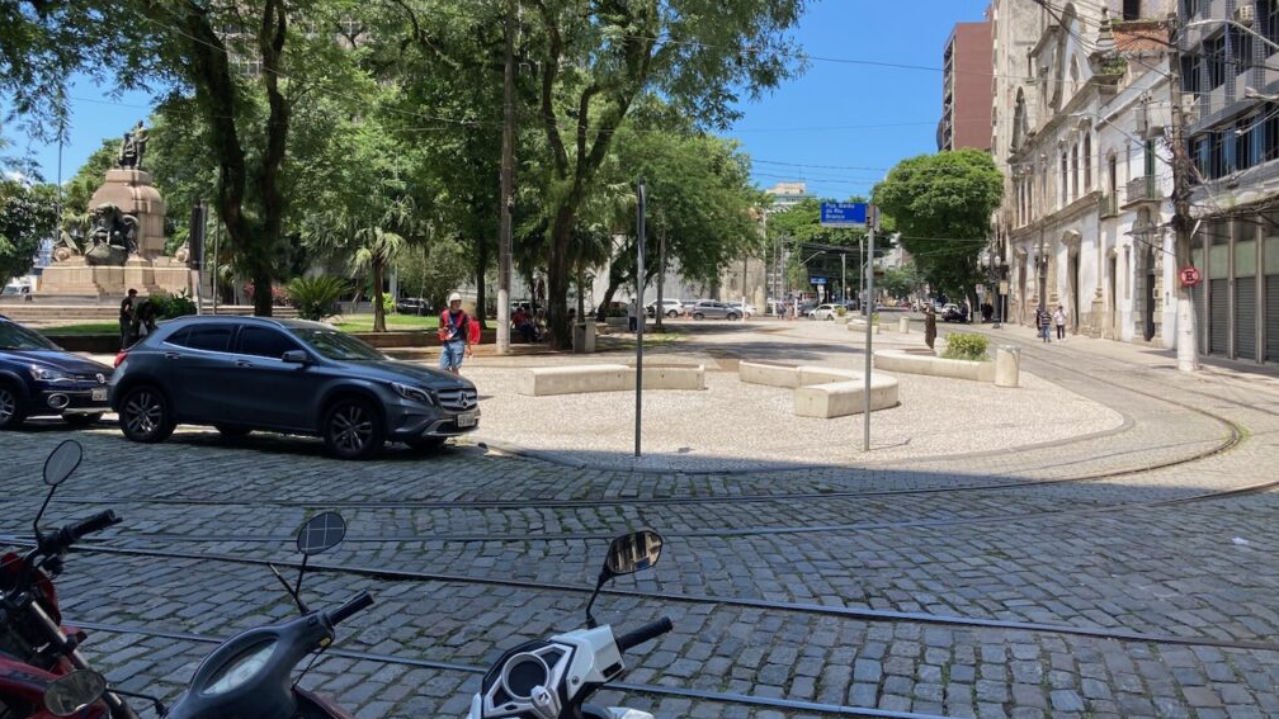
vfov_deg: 37.6
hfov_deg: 62.6
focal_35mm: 31
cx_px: 646
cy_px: 278
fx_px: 1051
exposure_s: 1/1200
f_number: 1.8
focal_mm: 3.99
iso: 20
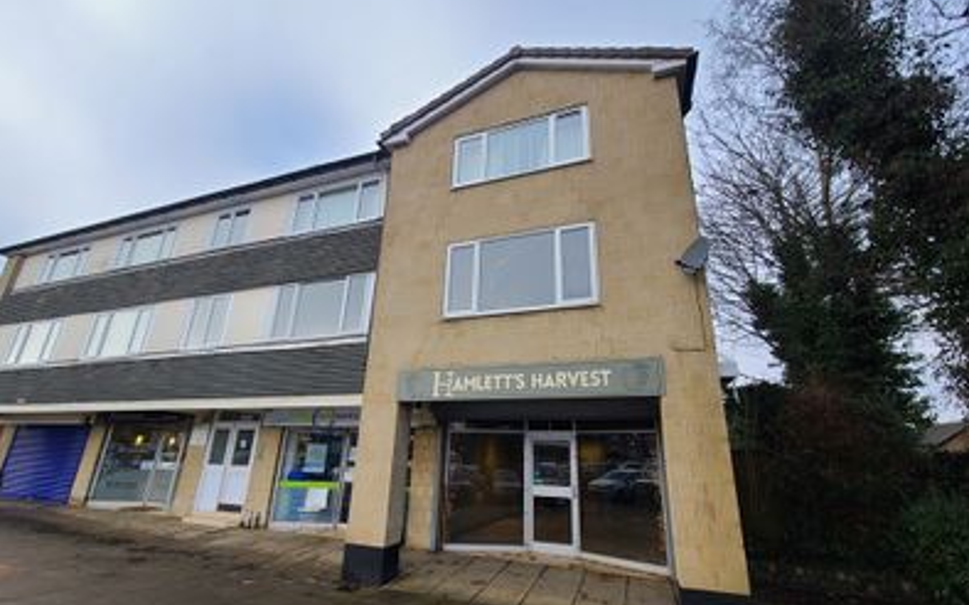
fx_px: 370
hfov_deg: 105.3
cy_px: 330
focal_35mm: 14
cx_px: 489
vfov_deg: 78.4
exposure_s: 1/352
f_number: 2.2
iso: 64
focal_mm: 2.2
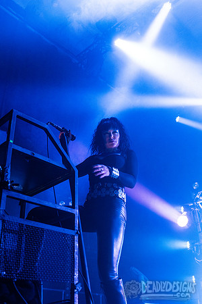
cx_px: 101
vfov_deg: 53.1
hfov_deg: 36.9
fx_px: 303
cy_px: 152
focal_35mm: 36
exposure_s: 1/320
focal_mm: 36
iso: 3200
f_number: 4
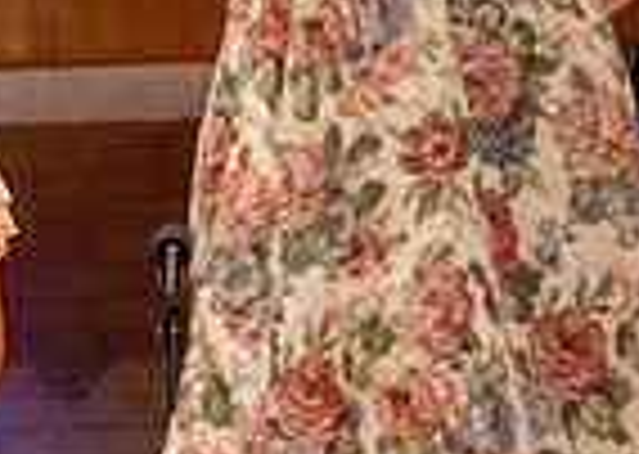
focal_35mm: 221
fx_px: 4005
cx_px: -471
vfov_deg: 6.5
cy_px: 324
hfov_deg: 8.8
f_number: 2.8
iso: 2500
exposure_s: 1/640
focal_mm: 52
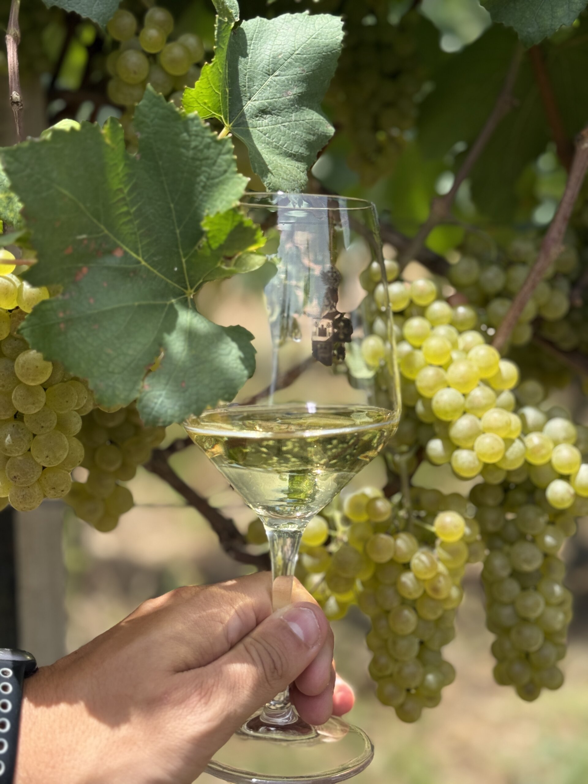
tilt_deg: -5.5
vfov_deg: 39.7
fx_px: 1087
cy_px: 392
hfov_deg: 30.3
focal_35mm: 48
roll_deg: +1.0
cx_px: 294
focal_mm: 6.76
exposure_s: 1/2415
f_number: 1.78
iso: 64
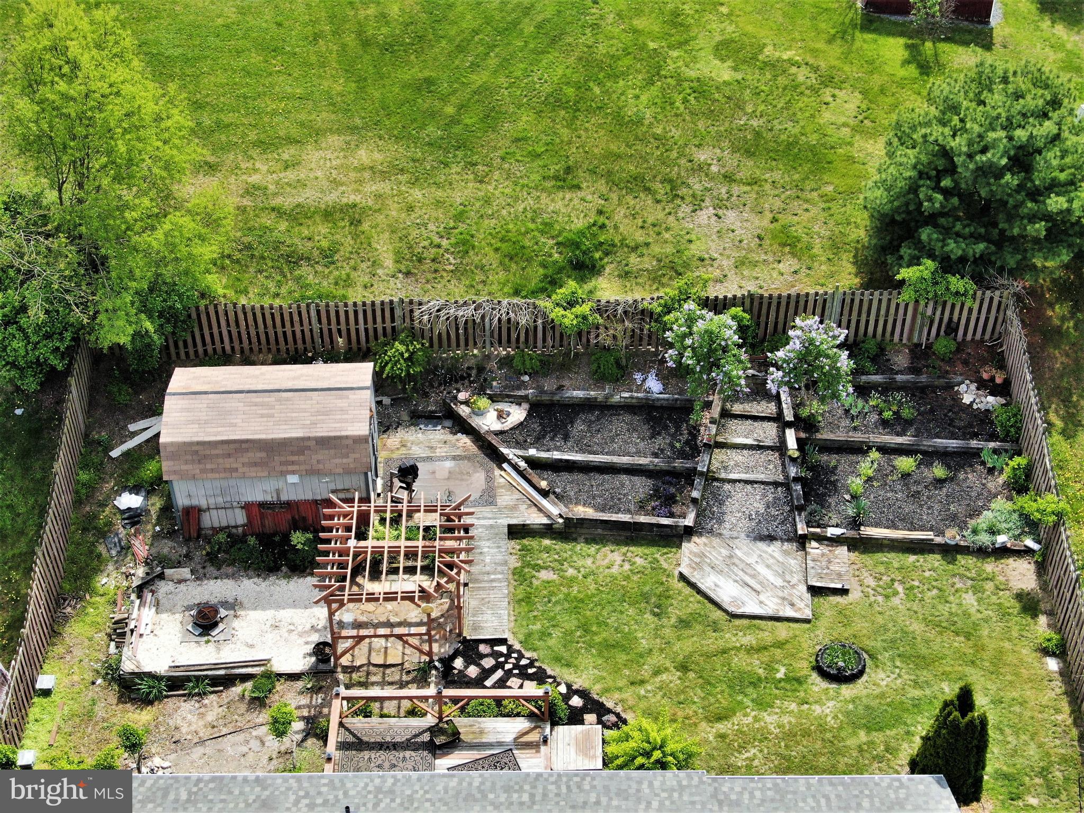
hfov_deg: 39.7
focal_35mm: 48
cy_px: 406
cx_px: 542
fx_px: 1503
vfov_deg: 30.3
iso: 200
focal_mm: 8.6
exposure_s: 1/40
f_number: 3.8
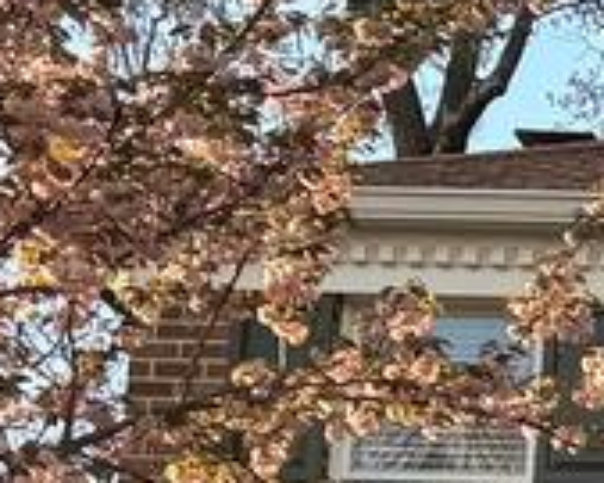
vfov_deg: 7.6
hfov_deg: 7.8
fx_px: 3573
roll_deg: +1.5
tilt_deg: +12.0
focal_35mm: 200
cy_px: 662
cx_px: 2037
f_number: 1.78
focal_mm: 6.76
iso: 80
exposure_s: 1/645
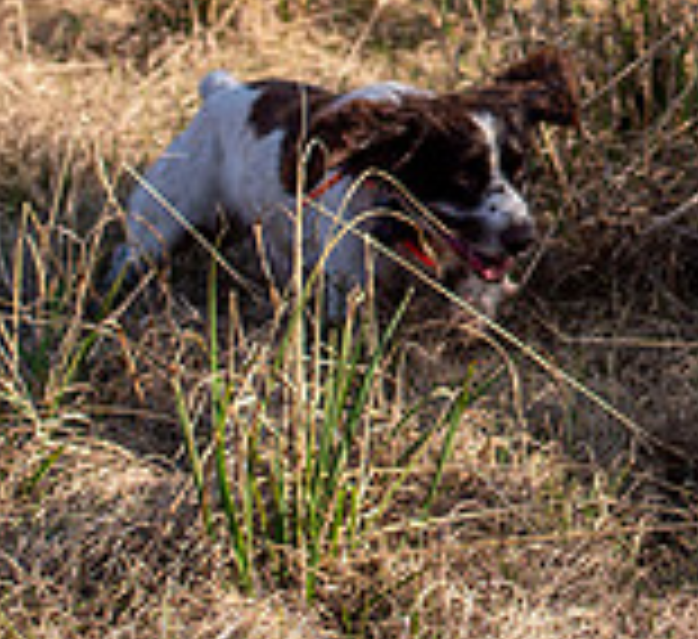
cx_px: 1099
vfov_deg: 6.0
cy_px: -241
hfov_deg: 6.5
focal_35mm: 275
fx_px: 6016
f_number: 4
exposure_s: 1/1600
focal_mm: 70
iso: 200
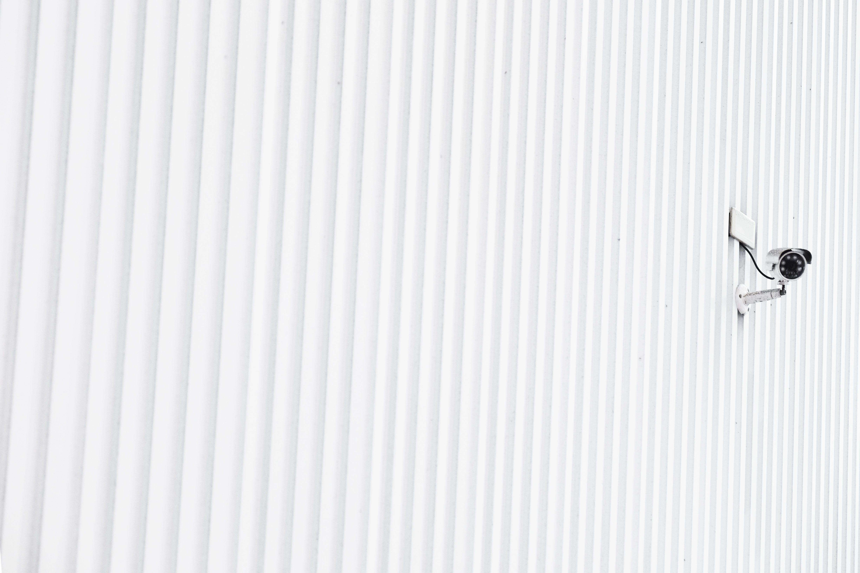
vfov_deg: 22.3
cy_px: 286
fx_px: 1457
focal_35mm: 61
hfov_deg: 32.9
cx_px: 430
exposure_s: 1/55
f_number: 4
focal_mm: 40.7
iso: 400
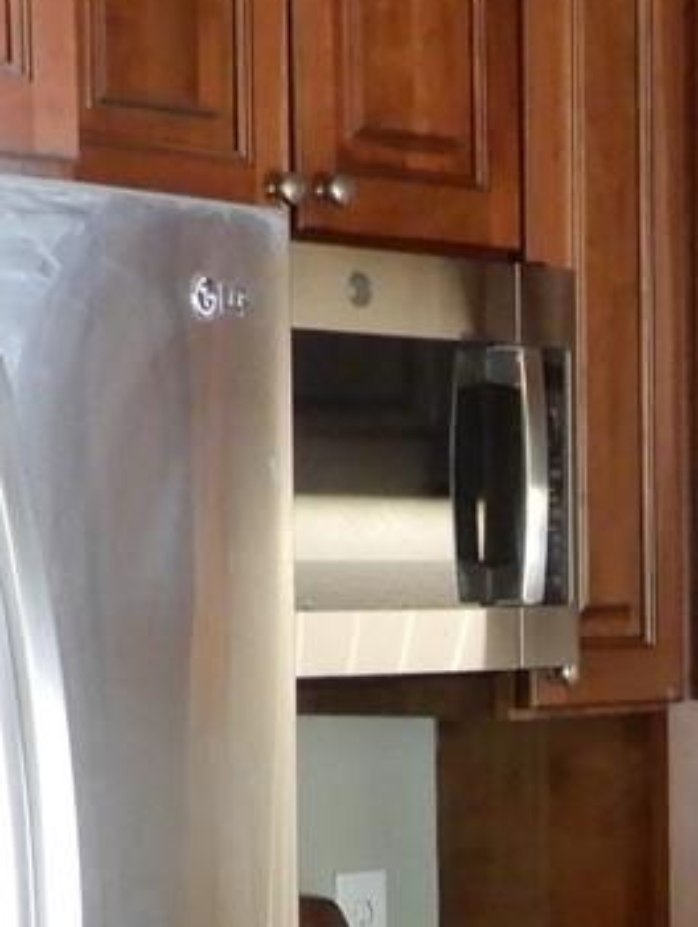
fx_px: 4643
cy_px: 1059
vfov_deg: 11.2
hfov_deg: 8.4
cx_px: 1079
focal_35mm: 173
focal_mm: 6.8
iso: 400
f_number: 4
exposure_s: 1/15
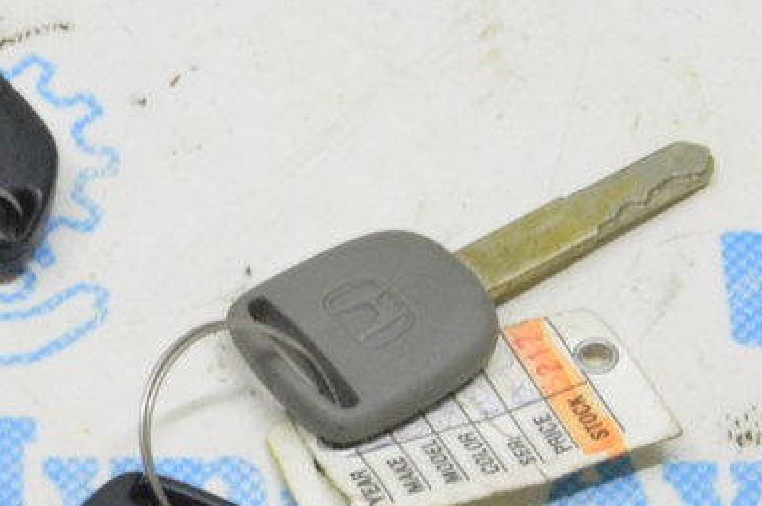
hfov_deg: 12.7
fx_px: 3382
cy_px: 443
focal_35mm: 160
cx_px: 62
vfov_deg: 8.5
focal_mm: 40
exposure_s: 1/15
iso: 6400
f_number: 20
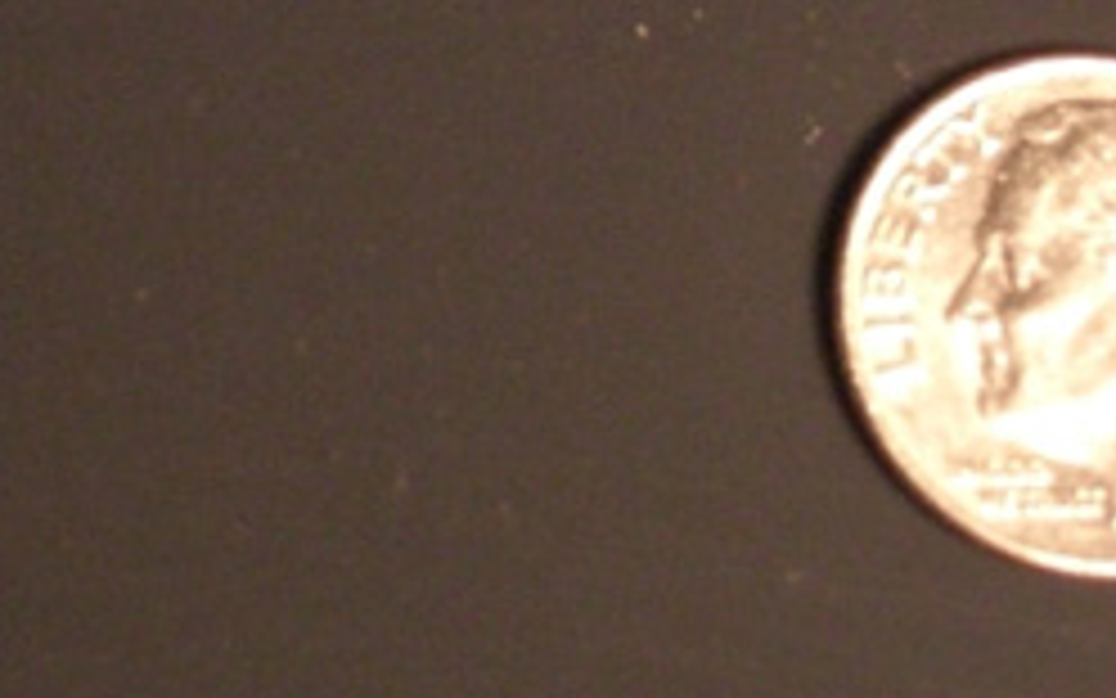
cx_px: 360
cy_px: -72
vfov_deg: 10.3
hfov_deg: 16.5
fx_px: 3832
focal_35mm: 126
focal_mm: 9.5
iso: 800
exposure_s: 1/100
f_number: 3.1
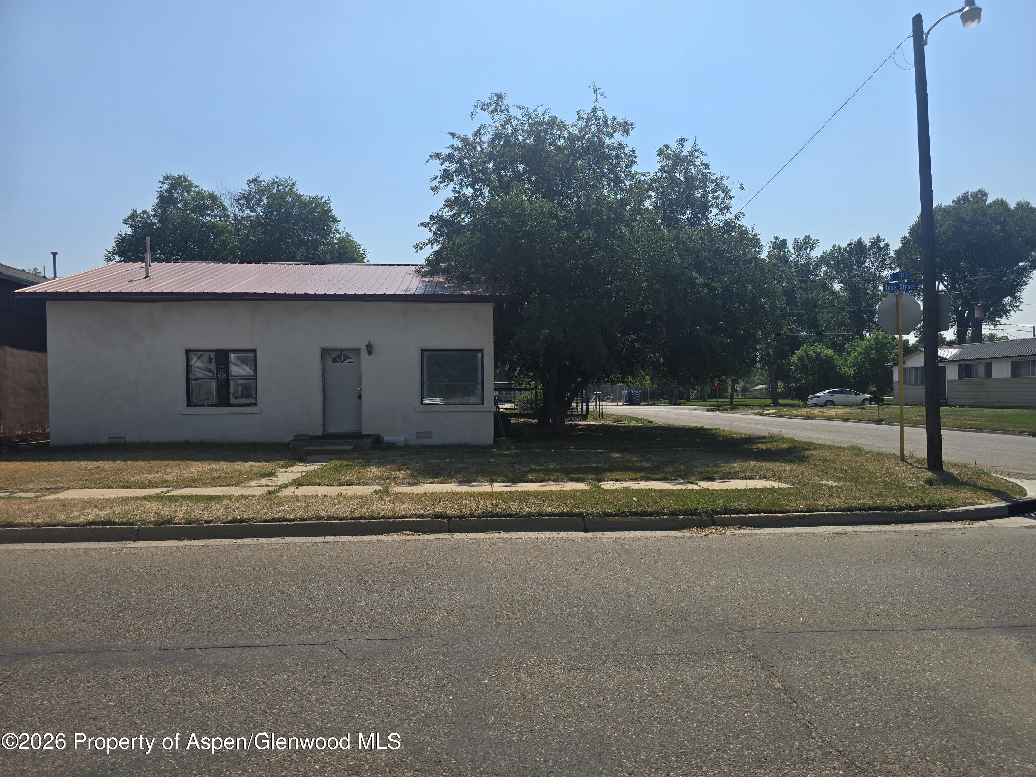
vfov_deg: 58.9
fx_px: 688
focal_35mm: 23
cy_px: 388
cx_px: 518
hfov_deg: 73.9
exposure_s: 1/1406
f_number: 1.7
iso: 12
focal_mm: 6.3
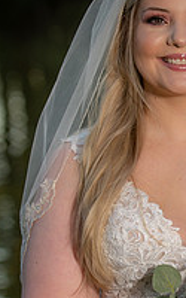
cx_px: 331
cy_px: 241
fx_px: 2733
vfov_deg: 6.2
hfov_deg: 3.9
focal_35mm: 337
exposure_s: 1/200
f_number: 3.5
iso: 80
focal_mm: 98
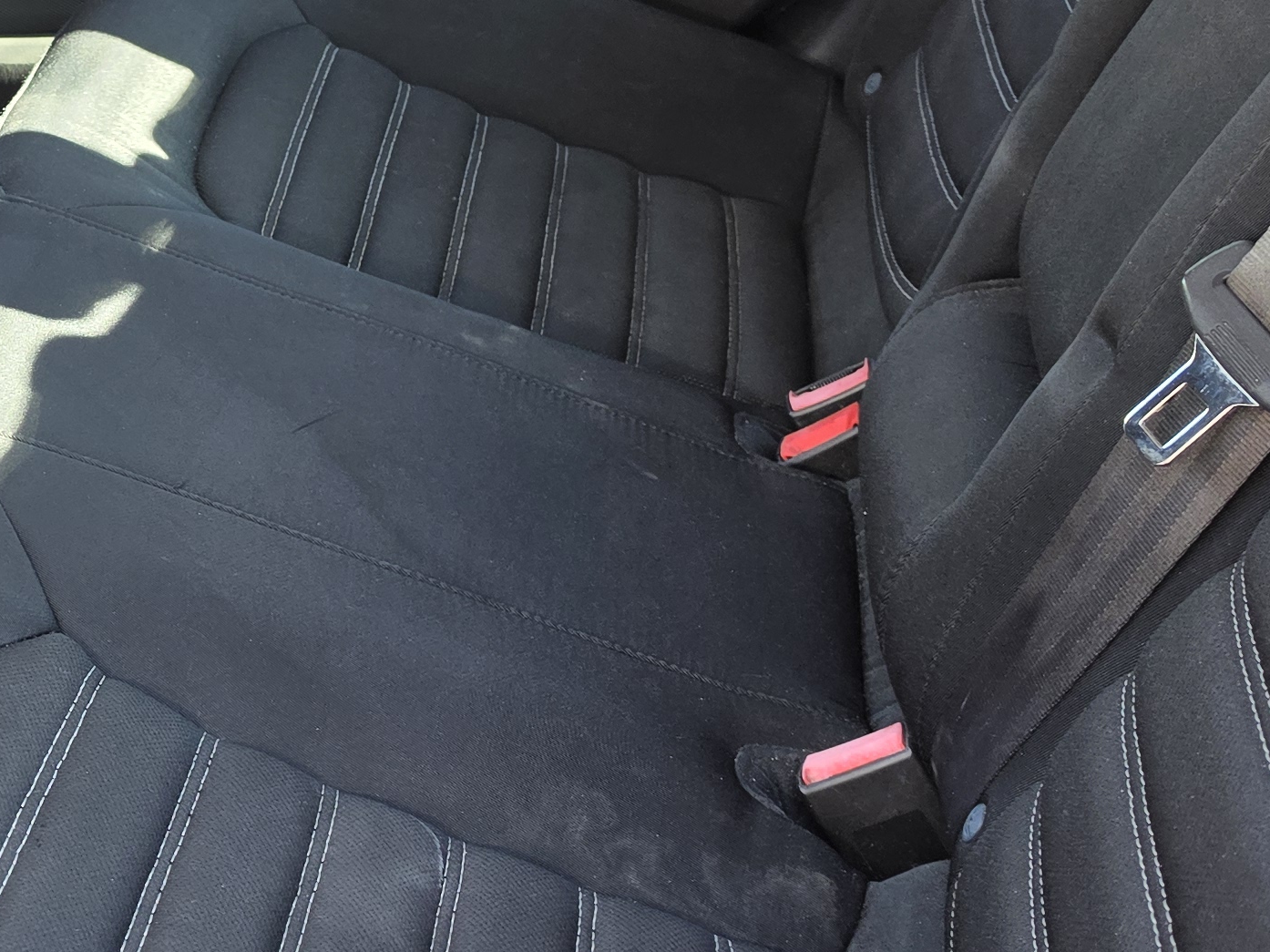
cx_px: -184
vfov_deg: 22.2
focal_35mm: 66
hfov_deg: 26.6
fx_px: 2421
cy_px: 346
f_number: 1.4
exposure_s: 1/180
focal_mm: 6.5
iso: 50
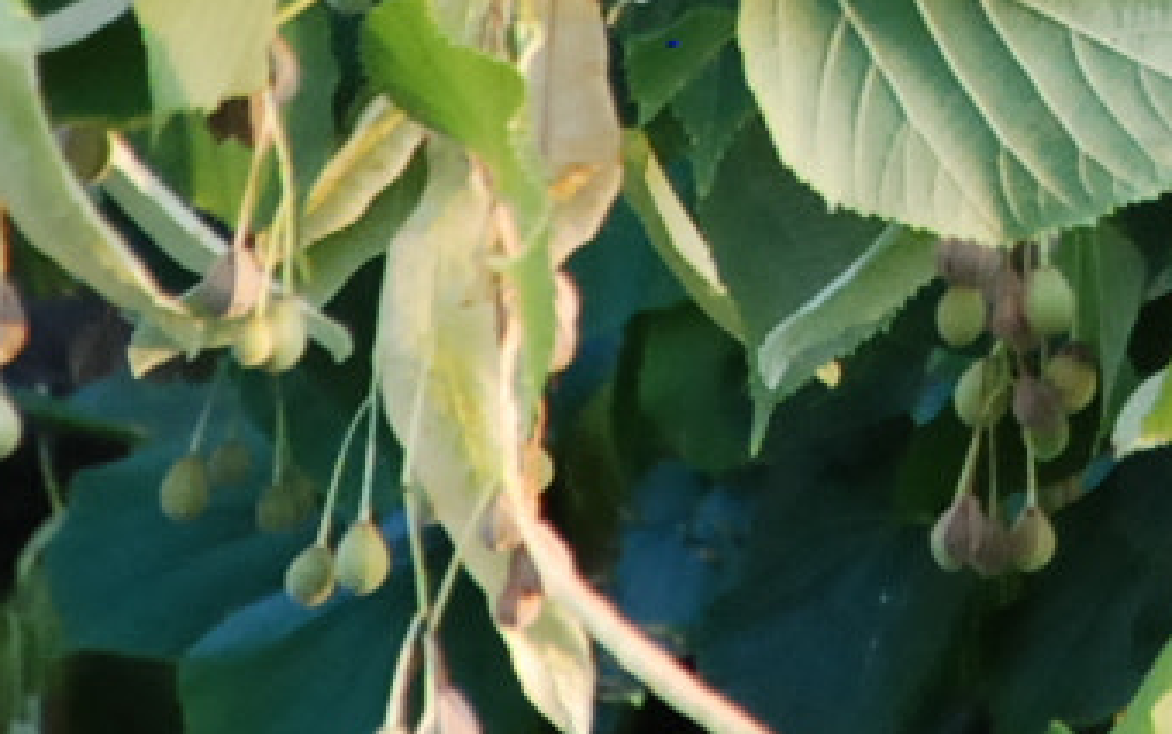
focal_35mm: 915
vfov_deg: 1.4
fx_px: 29242
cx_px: 2285
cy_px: -1244
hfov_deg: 2.3
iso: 800
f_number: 5.6
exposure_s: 1/90
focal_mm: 105
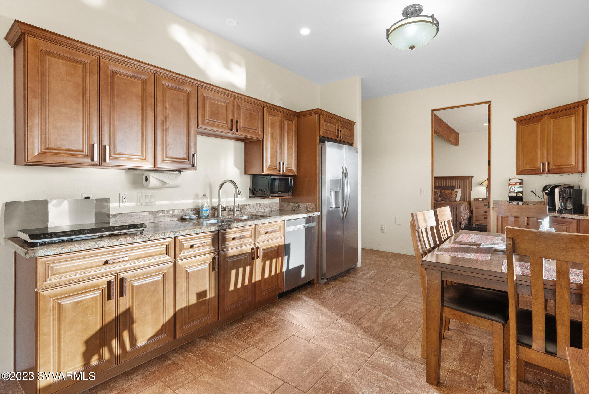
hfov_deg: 93.2
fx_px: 278
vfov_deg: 70.5
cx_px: 294
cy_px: 197
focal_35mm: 17
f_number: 8
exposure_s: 1/160
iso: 2500
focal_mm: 17
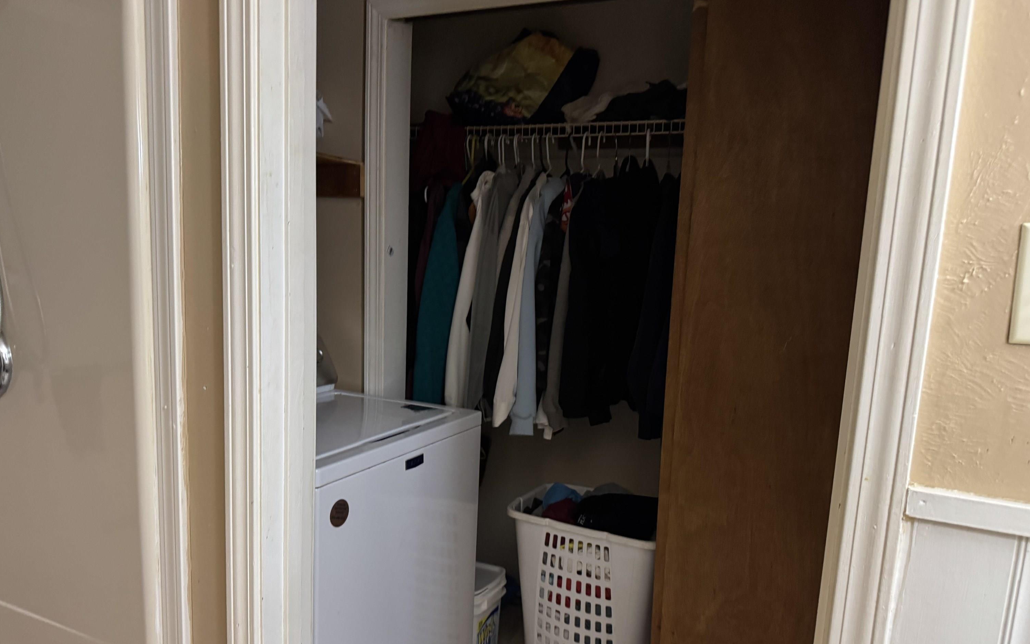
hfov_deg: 70.4
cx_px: 507
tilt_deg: -10.3
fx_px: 730
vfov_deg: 47.3
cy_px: 388
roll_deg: -1.9
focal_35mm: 26
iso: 640
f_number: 1.78
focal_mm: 6.76
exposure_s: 1/40
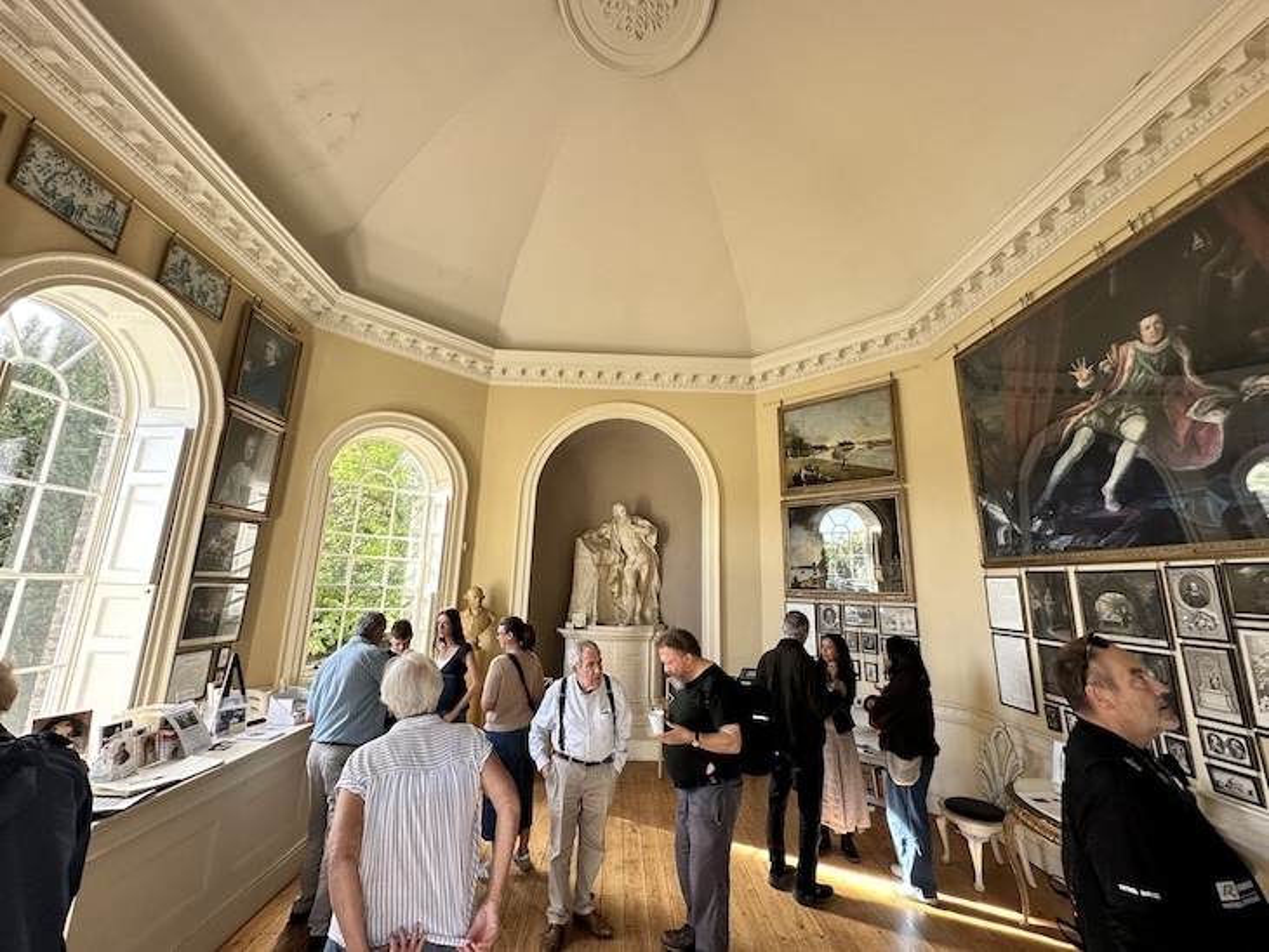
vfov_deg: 85.7
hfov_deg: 102.0
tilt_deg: +10.3
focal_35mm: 14
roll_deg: -0.9
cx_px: 634
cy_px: 476
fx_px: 513
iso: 100
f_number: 2.2
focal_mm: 2.22
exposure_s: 1/99
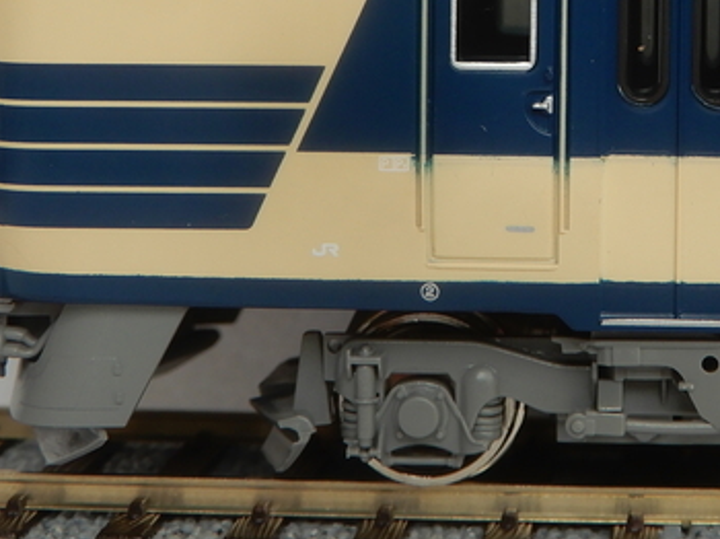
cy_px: 27
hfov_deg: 18.8
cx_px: 621
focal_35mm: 103
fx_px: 2141
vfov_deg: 14.2
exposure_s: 1/50
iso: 80
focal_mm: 8
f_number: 4
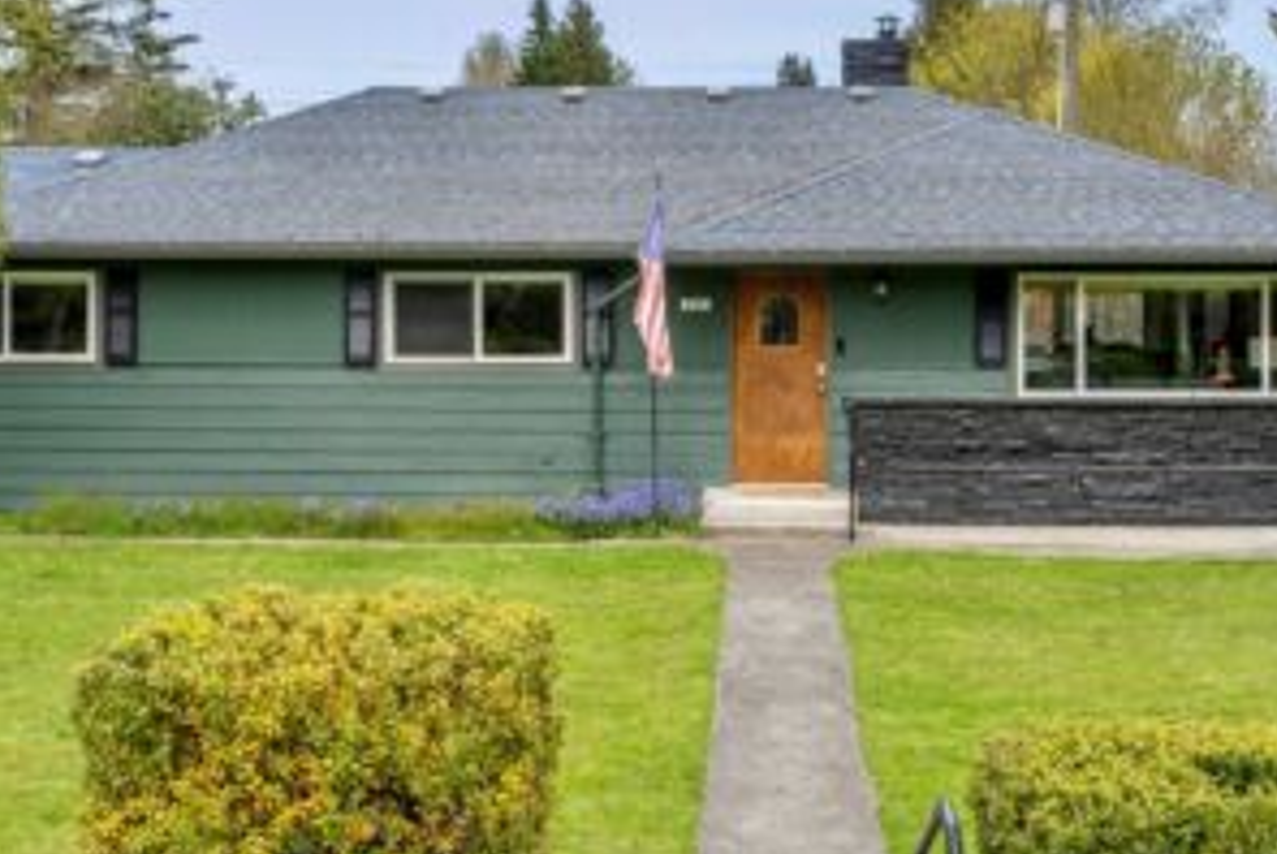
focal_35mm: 54
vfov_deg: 25.1
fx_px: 1917
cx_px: 638
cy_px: 352
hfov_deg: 36.8
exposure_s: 1/2000
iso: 320
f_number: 11
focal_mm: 40
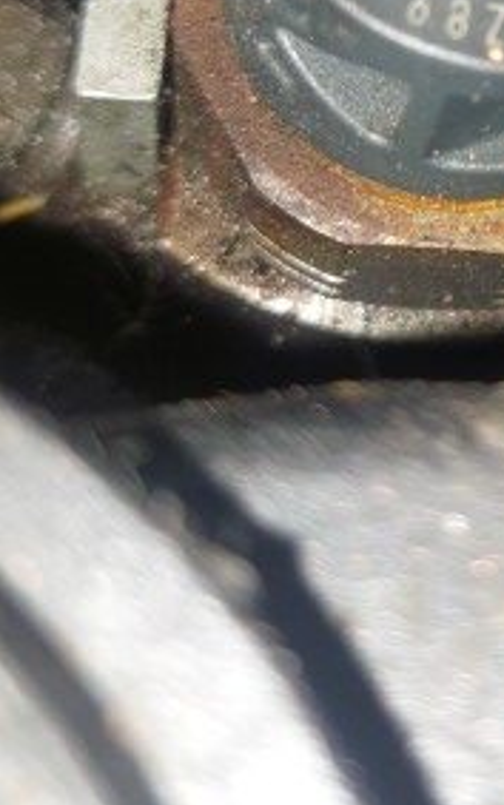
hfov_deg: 20.7
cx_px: 544
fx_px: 1318
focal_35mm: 60
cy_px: 57
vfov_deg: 32.1
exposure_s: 1/101
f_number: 1.8
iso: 40
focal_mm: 5.23
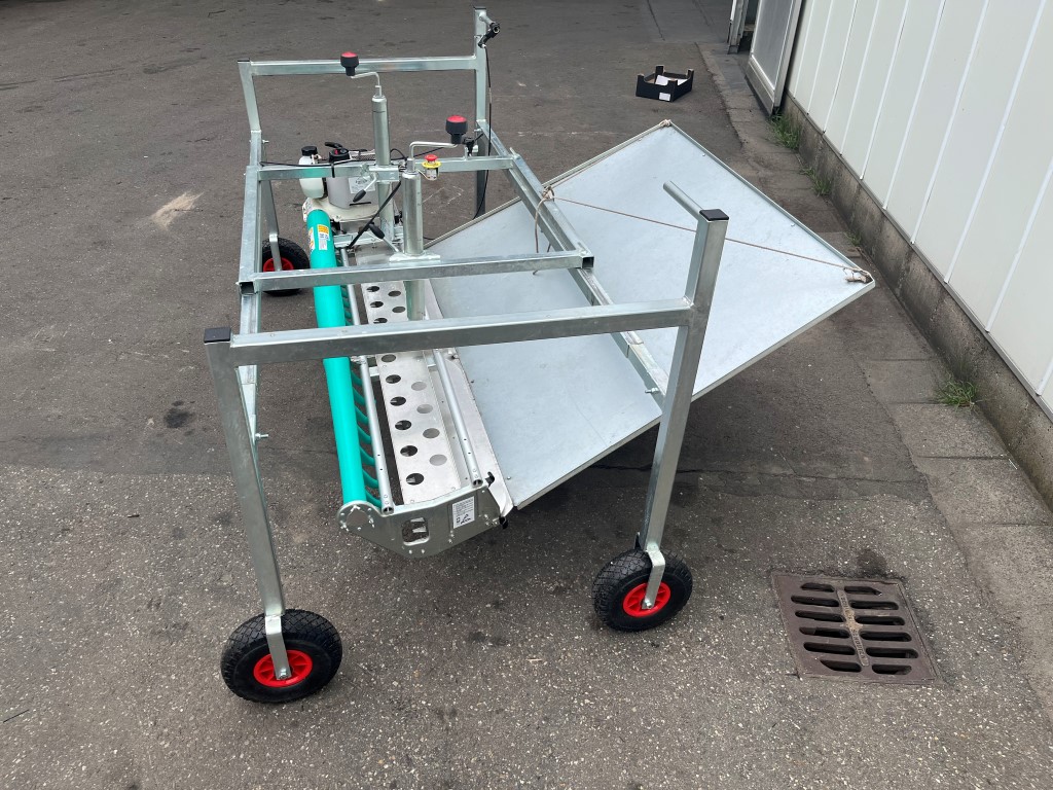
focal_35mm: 26
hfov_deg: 67.3
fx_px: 791
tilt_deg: -35.4
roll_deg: -1.1
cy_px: 395
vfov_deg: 53.1
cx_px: 526
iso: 50
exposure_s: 1/1802
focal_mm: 5.1
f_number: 1.6
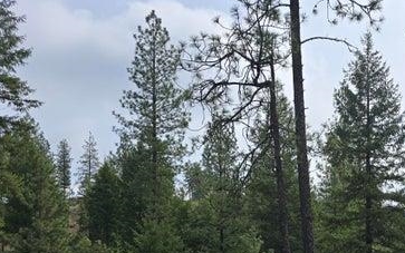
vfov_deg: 29.0
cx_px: 349
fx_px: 475
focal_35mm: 43
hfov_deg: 43.0
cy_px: 214
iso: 12
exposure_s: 1/1751
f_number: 1.7
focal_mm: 6.3
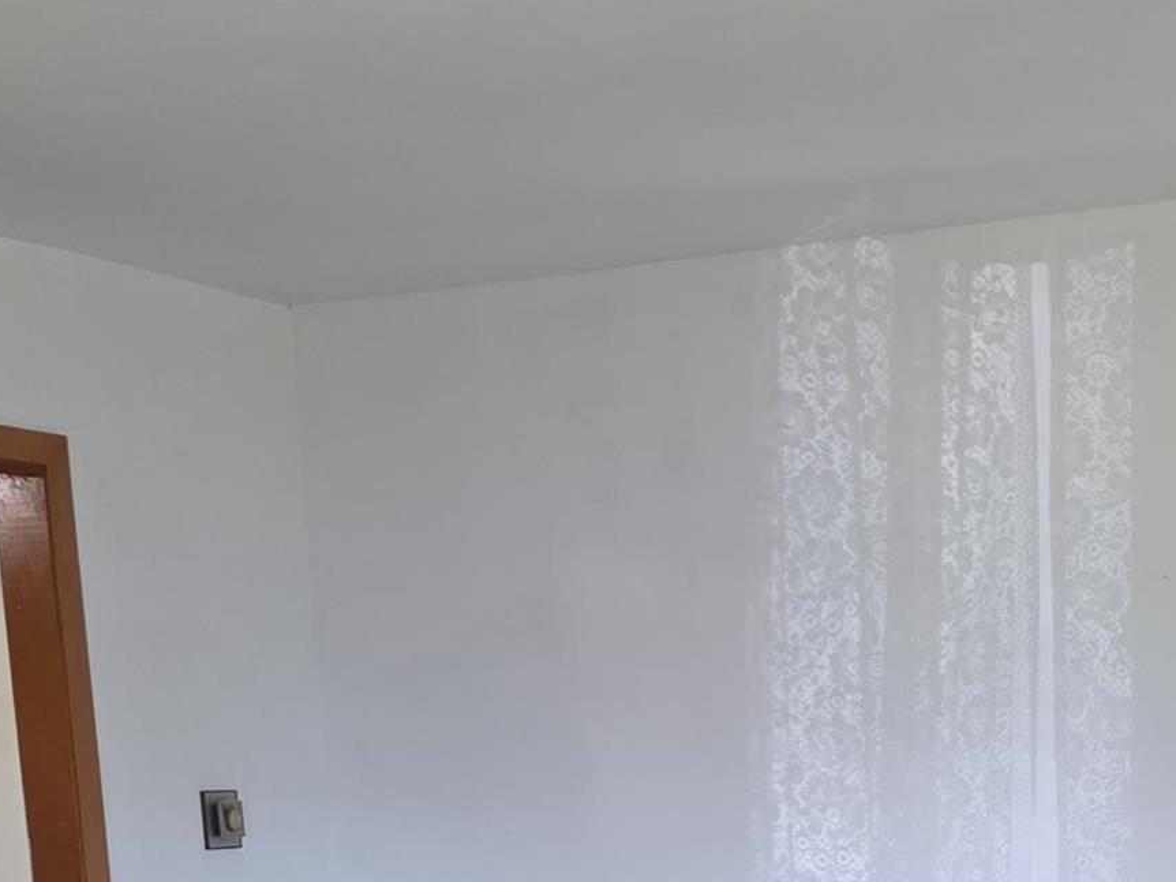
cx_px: 854
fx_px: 2785
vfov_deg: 16.3
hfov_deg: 23.6
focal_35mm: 82
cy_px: 1352
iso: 400
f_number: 1.8
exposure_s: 1/120
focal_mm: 5.4
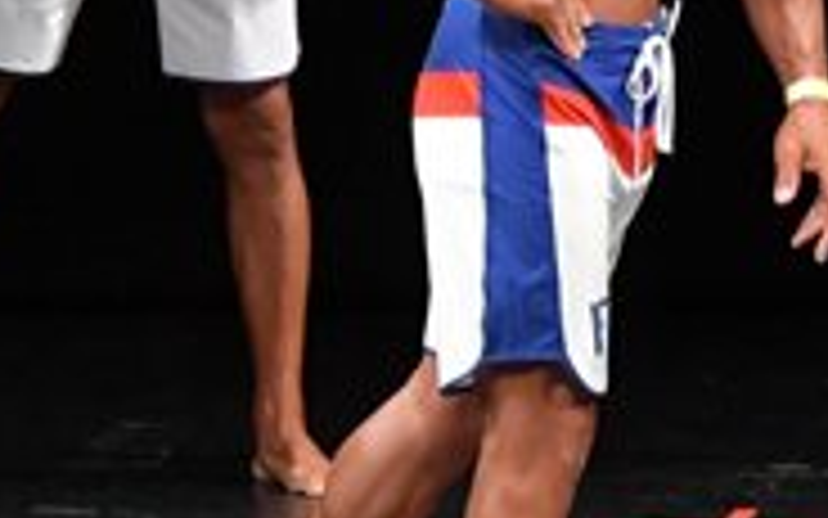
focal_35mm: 933
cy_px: 63
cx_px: 394
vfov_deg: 1.4
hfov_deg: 2.3
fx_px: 21054
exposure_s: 1/400
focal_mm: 145
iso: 3200
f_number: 5.6
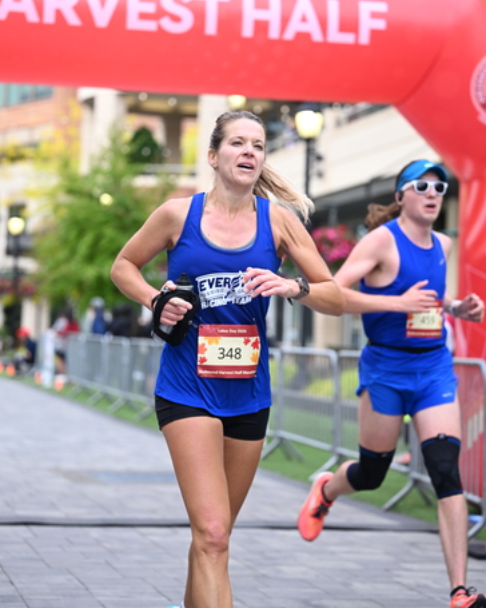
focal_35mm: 92
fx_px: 1654
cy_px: 257
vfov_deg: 20.8
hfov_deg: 16.7
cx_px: 242
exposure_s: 1/1600
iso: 1000
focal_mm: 81
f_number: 2.8
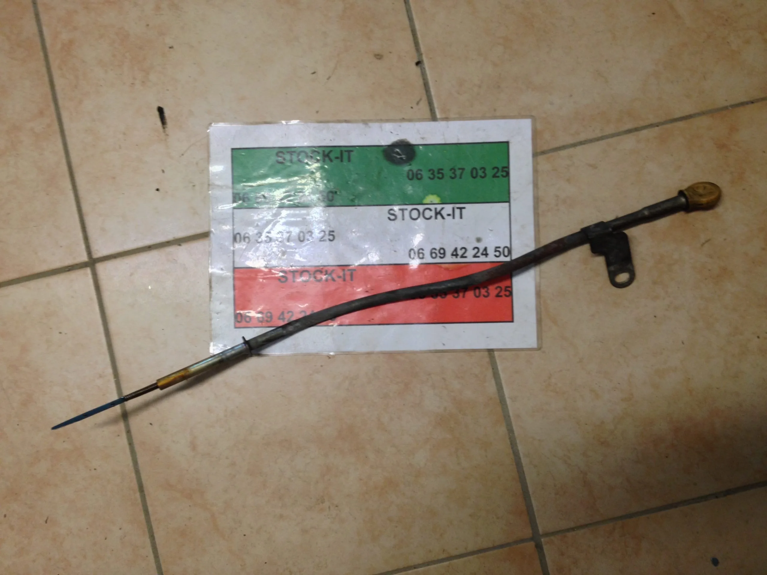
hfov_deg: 52.6
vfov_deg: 40.7
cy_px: 288
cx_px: 384
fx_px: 776
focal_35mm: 35
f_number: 2.4
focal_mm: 4.28
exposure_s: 1/20
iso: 80
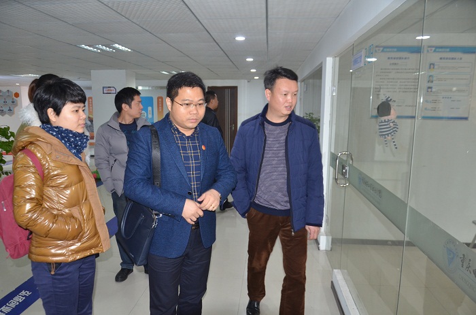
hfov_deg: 67.5
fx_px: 356
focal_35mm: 27
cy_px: 158
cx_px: 238
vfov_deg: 47.7
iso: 800
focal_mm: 18
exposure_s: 1/60
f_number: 3.5
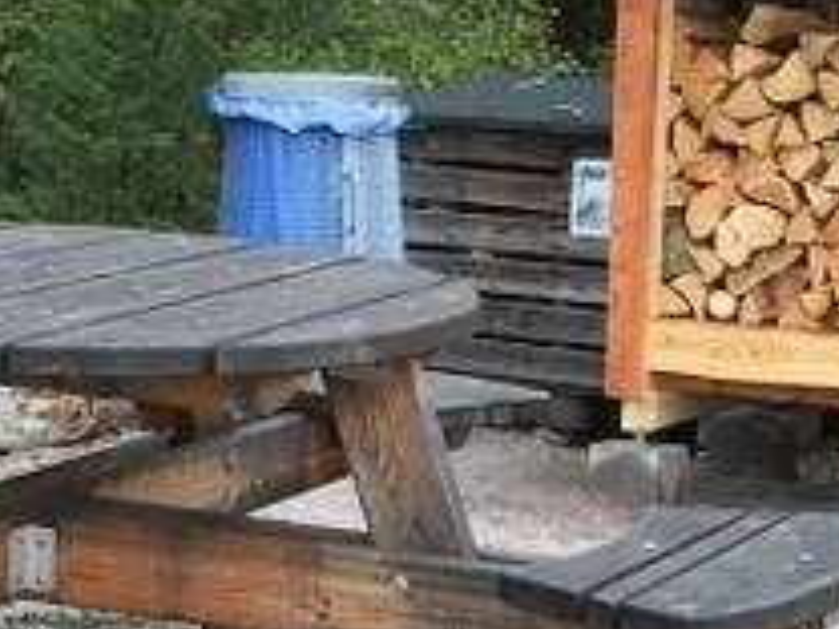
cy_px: 448
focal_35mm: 134
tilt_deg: -9.4
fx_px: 3248
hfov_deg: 14.7
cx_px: 440
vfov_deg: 11.0
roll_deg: -1.0
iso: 25
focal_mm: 4.15
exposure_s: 1/227
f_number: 2.2
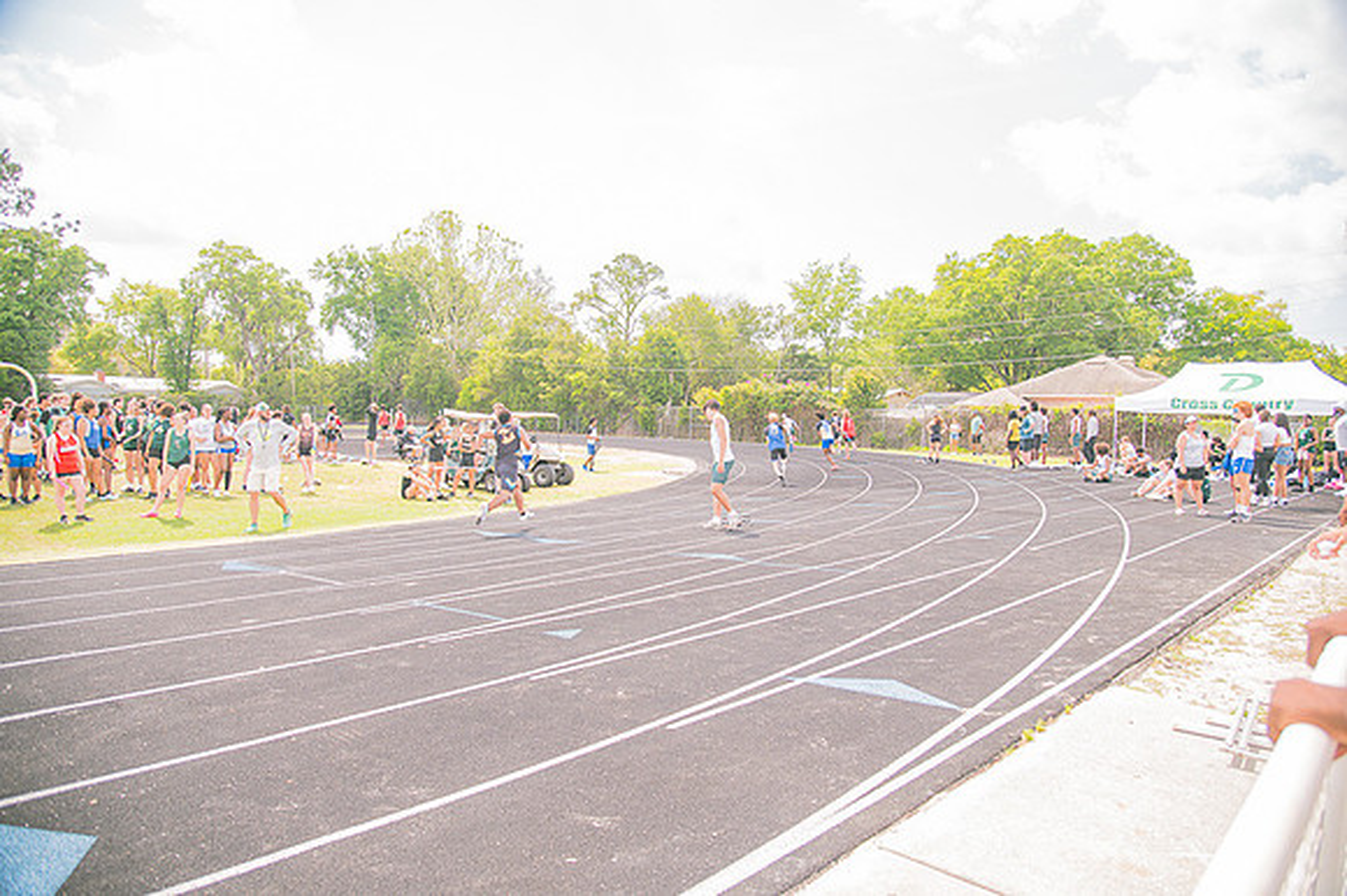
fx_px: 897
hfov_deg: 73.8
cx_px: 674
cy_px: 448
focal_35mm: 24
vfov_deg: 53.1
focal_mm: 24
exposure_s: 1/200
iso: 200
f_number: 4
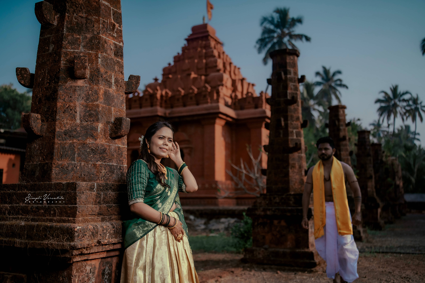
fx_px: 413
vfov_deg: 37.9
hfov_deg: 54.4
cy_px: 142
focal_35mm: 35
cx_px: 212
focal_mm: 35
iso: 250
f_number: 2
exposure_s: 1/8000
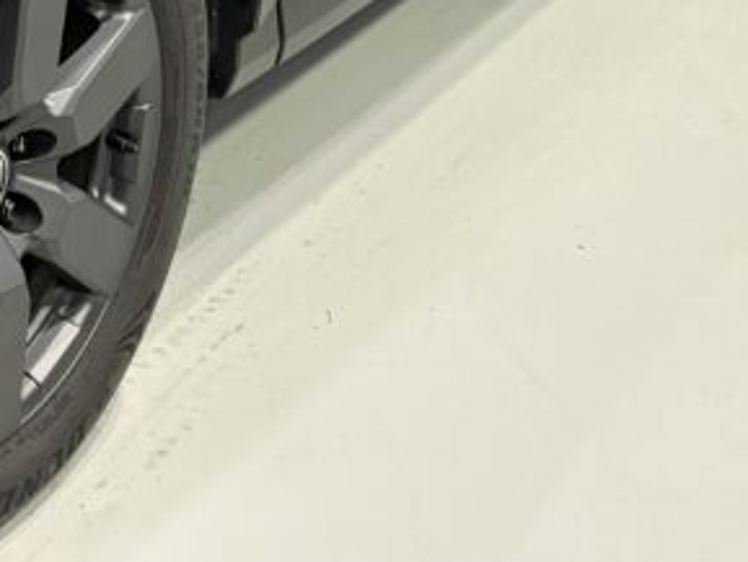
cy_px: -233
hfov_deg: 18.9
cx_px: -357
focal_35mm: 92
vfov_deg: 15.1
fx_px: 1989
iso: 125
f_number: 1.6
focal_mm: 5.96
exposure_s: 1/120
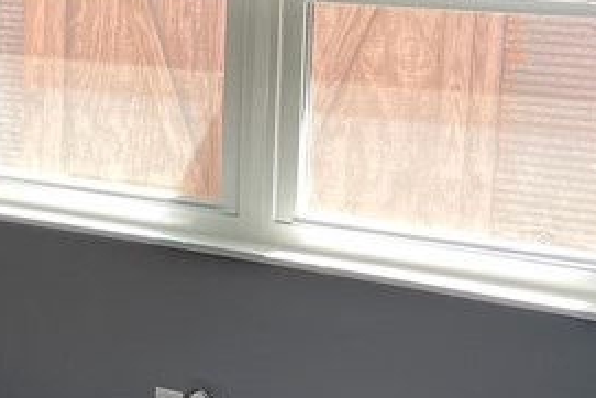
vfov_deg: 13.4
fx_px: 1689
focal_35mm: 102
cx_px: -293
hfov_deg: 17.9
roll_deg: +1.9
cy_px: 123
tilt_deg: -9.3
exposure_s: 1/121
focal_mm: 5.7
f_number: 1.5
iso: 125
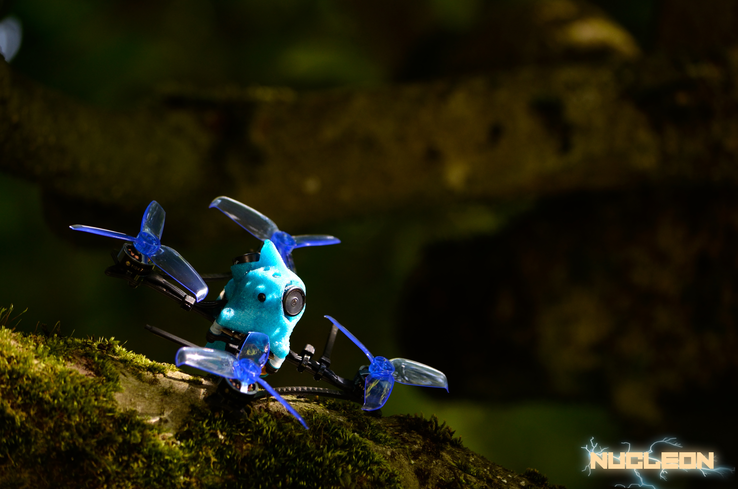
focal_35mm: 210
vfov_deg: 6.5
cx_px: 369
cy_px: 244
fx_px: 4296
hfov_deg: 9.8
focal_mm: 140
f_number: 4.8
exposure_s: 1/250
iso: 400
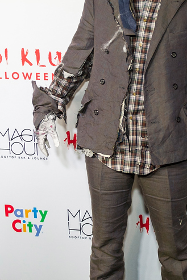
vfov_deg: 24.2
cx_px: 147
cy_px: 137
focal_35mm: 84
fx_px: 654
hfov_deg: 16.2
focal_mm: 40
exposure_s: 1/320
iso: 800
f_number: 2.8
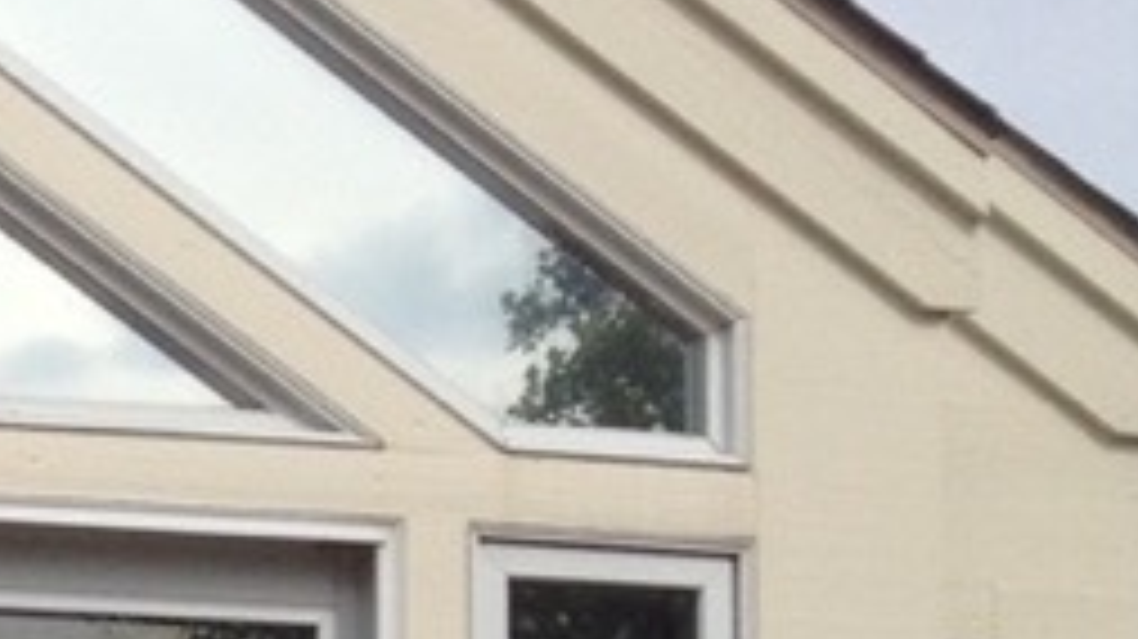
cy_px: 1089
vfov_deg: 6.6
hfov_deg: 10.9
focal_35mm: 181
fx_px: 5459
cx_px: -1116
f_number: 2.4
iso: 50
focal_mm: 4.28
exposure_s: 1/1783
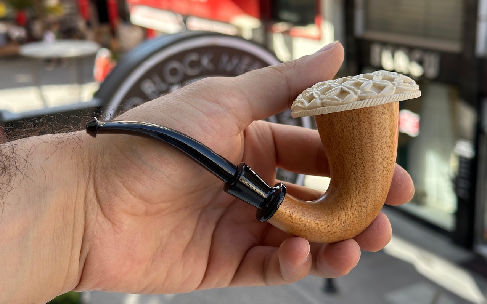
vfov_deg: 25.3
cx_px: 243
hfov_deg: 39.6
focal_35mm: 51
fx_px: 677
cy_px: 149
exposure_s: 1/460
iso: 64
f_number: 1.78
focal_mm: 6.86
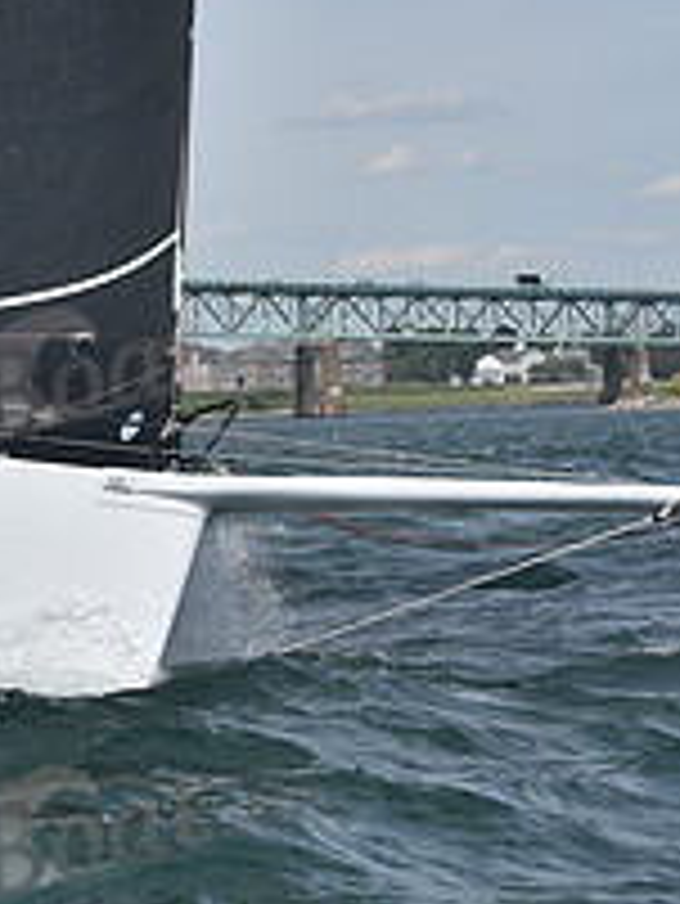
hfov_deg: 7.4
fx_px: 5076
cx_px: -536
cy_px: 232
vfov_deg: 10.2
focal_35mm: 194
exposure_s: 1/800
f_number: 6.3
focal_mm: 70
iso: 320
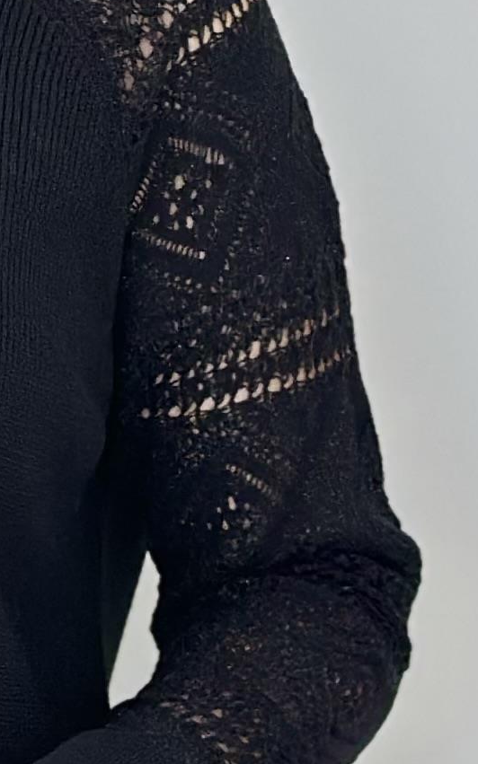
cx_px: -214
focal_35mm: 241
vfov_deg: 8.7
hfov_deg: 5.4
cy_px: 305
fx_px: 5022
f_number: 1.78
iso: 125
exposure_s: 1/100
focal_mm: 6.86
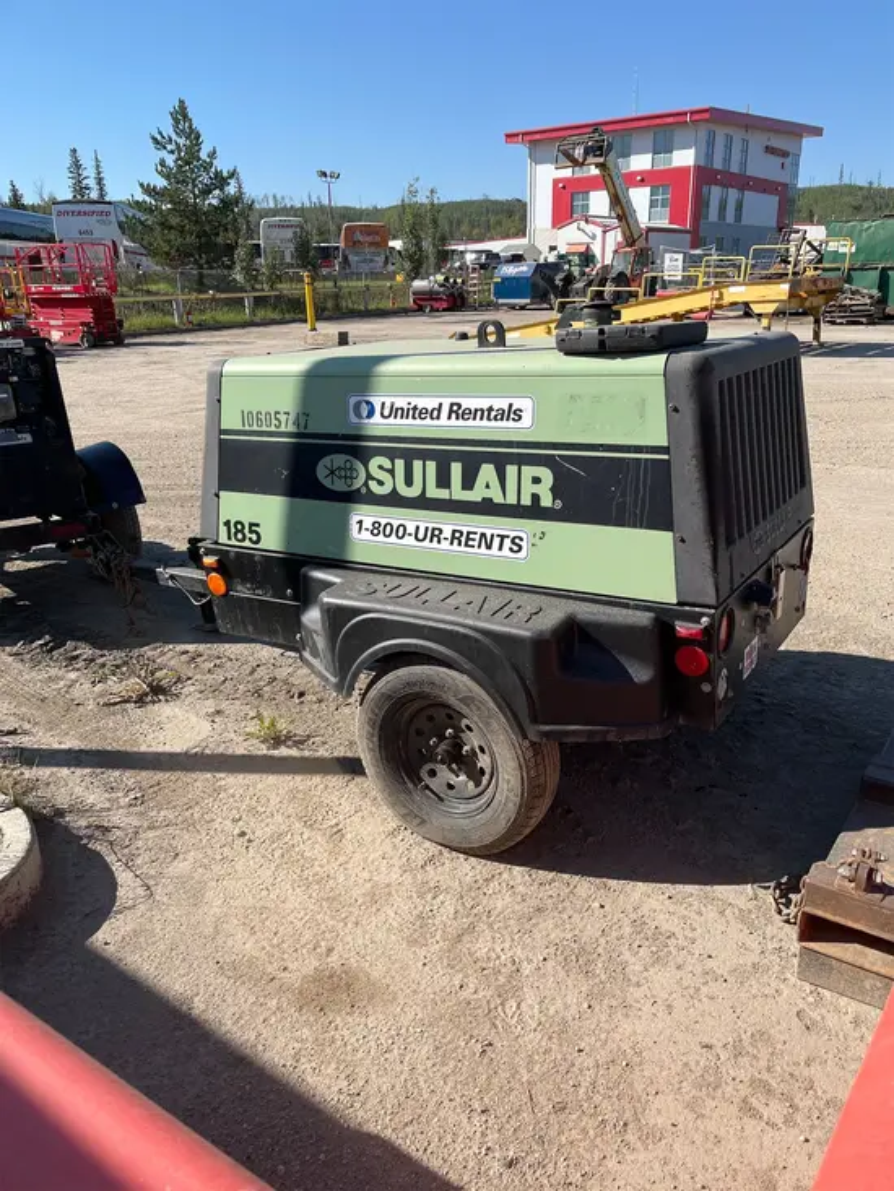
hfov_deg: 53.1
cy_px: 596
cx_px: 447
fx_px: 895
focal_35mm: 26
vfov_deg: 67.3
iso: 50
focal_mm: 5.1
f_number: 1.6
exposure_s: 1/2899
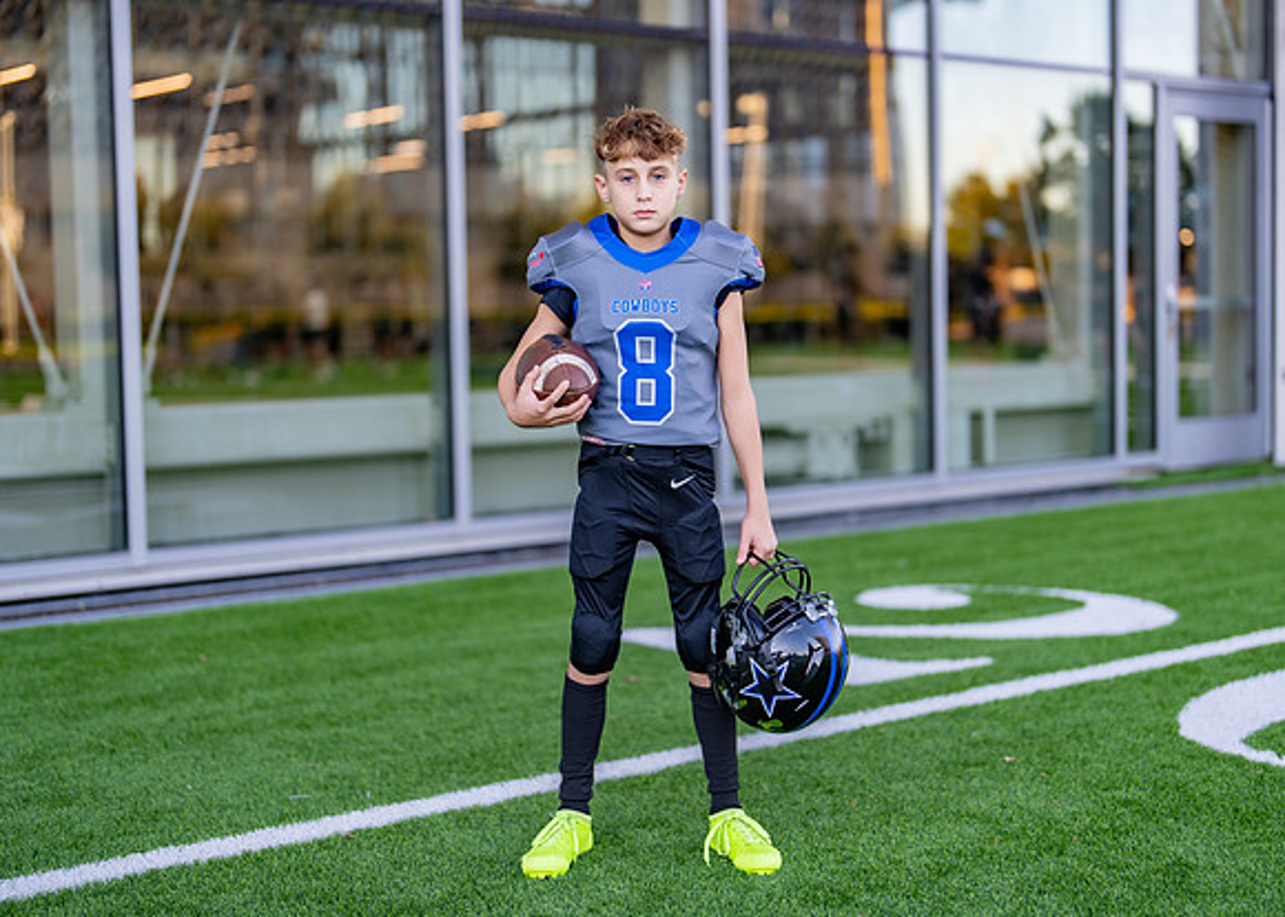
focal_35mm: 57
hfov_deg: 34.4
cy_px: 432
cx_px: 668
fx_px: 2075
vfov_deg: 24.9
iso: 100
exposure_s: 1/400
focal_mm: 50
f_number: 1.2
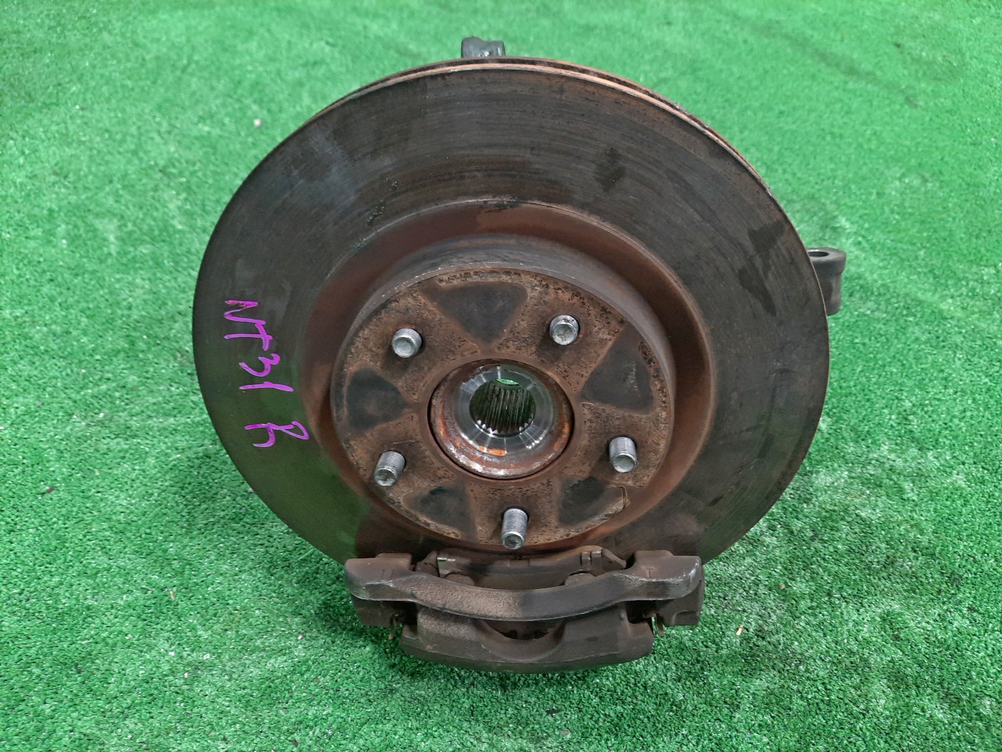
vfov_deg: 54.9
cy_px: 376
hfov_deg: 69.4
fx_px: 724
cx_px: 501
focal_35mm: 25
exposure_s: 1/25
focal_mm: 4.6
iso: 464
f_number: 2
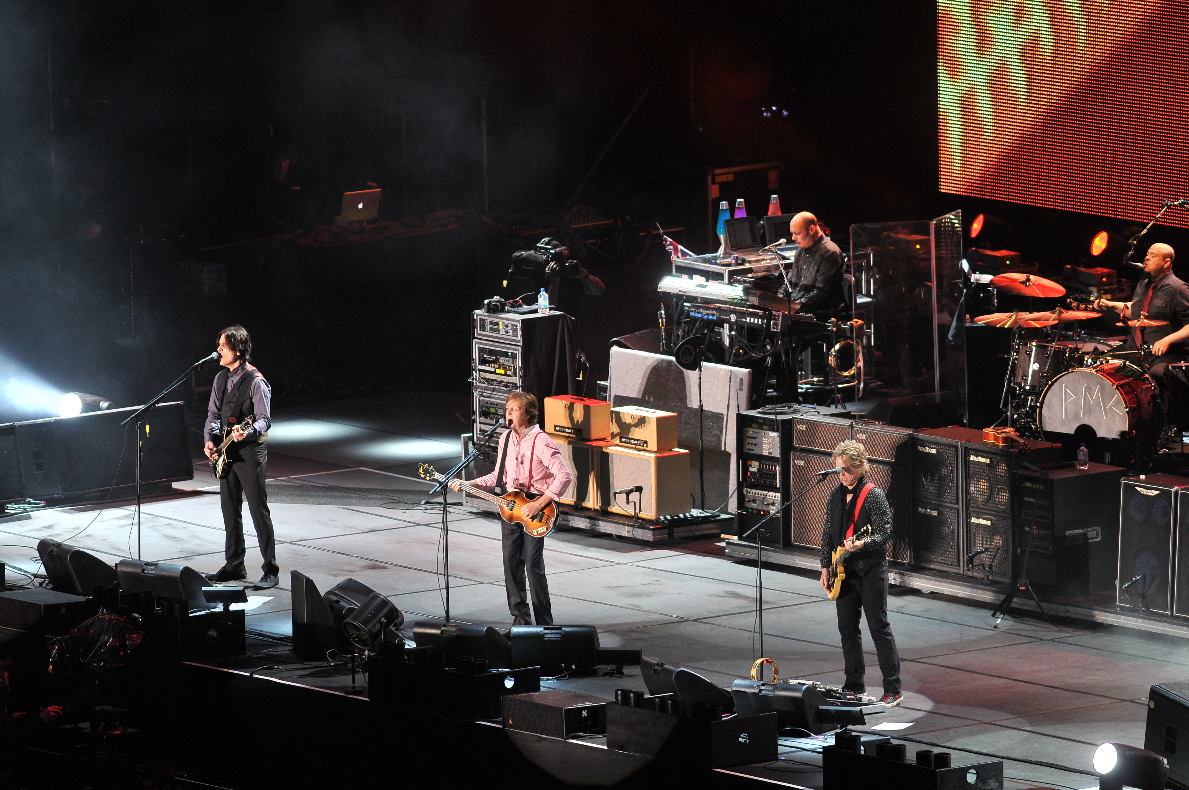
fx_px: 14844
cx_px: 594
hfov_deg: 4.6
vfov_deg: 3.0
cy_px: 395
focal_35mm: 450
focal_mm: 300
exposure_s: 1/320
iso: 500
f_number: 3.2
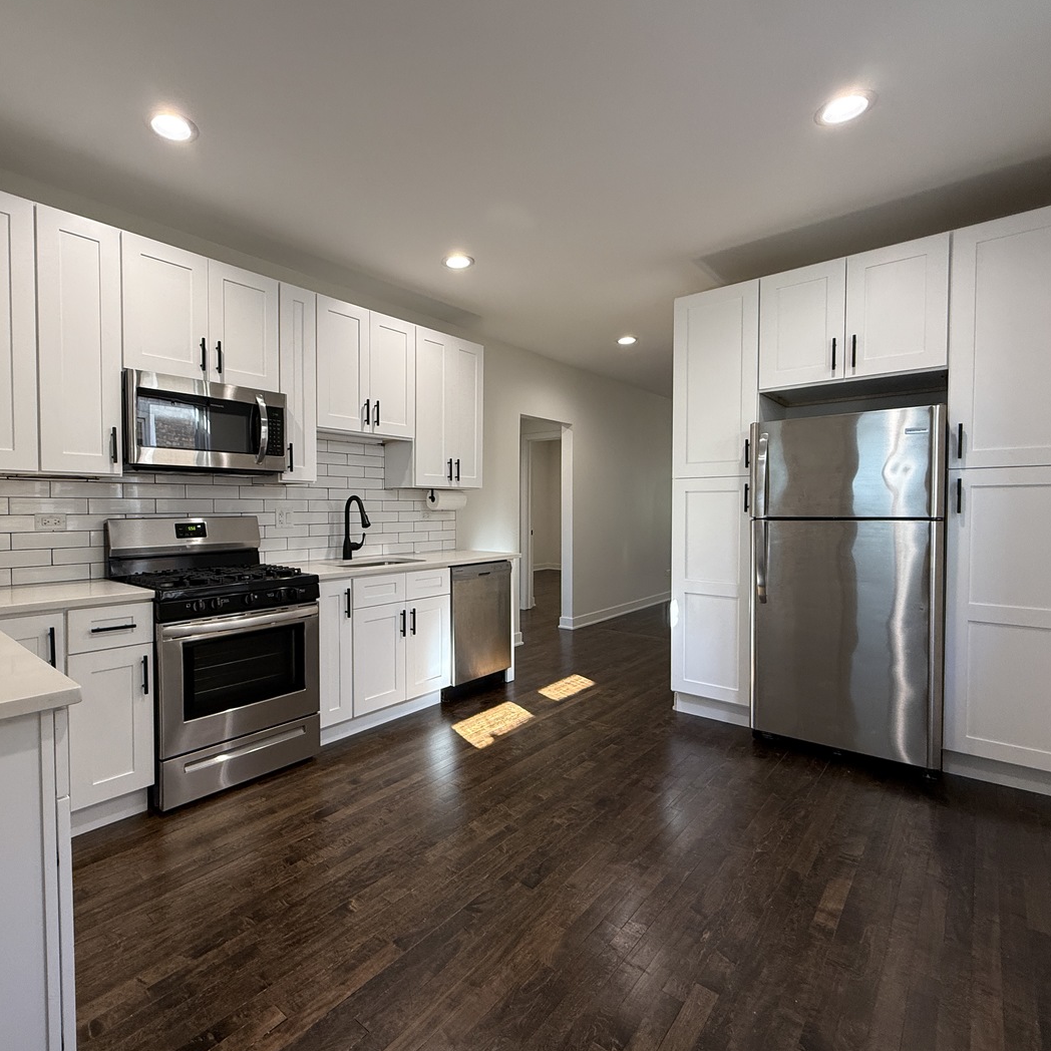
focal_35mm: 17
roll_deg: -0.4
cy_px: 527
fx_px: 584
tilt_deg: -1.1
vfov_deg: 84.0
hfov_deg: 83.4
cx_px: 447
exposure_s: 1/120
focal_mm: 2.22
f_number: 2.2
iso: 200
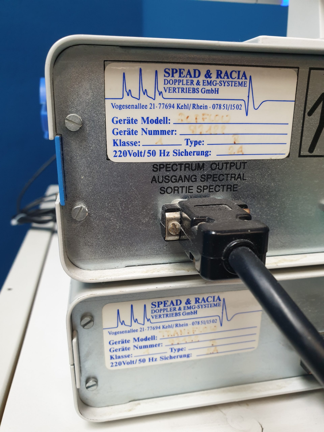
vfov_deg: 67.3
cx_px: 162
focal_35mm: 26
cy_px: 216
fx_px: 324
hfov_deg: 53.1
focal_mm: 4.3
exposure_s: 1/50
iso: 250
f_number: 2.4
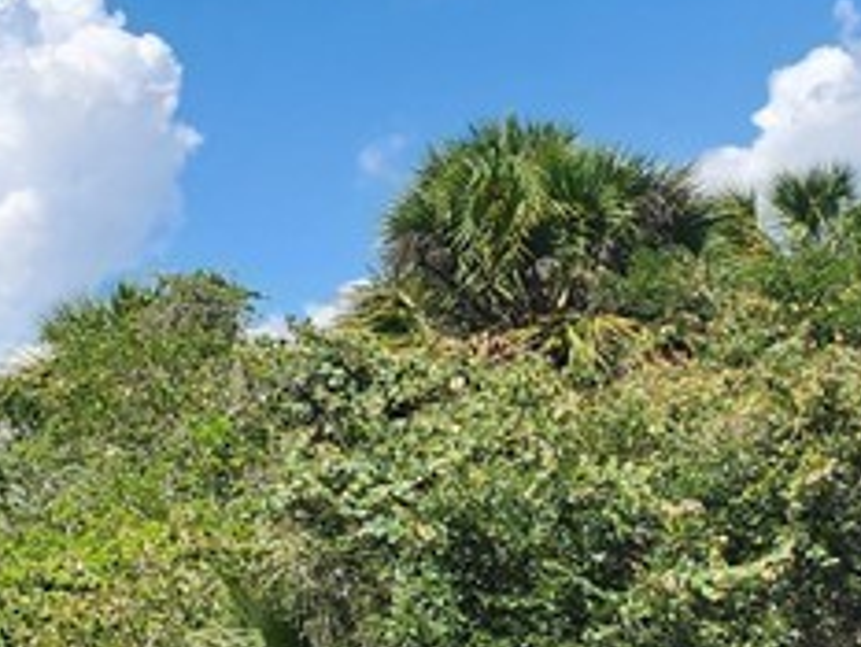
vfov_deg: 14.6
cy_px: 429
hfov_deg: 14.9
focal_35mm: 101
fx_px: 2513
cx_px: -979
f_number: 1.8
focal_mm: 5.4
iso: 20
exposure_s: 1/1272
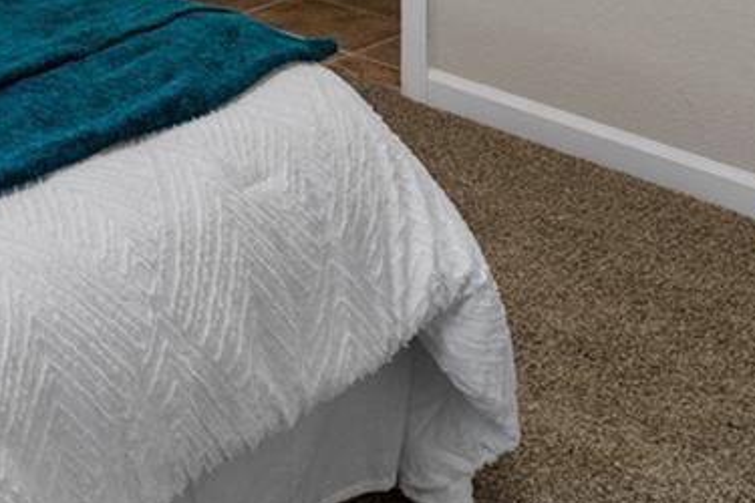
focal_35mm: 64
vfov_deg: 15.9
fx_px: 1342
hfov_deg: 24.5
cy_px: -539
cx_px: -374
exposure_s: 1/3
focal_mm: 10
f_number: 8
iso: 250
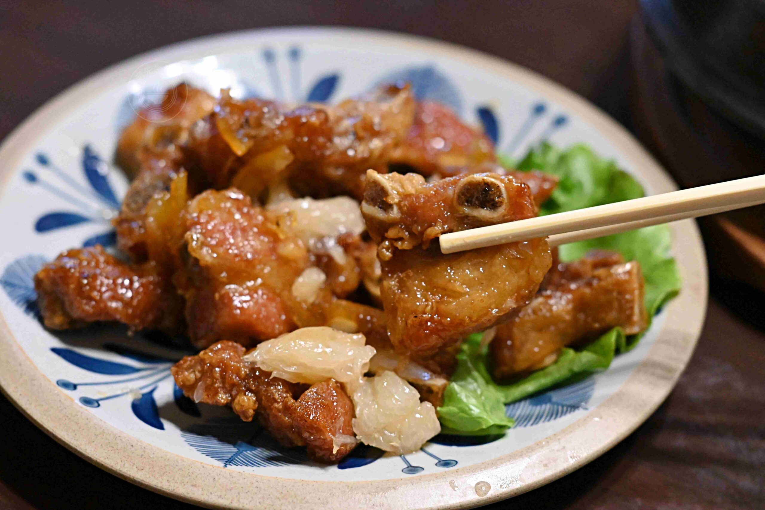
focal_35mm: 75
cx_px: 382
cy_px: 255
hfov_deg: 27.0
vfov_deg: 18.2
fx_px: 1594
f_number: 3.2
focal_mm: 50
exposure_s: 1/200
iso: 4000
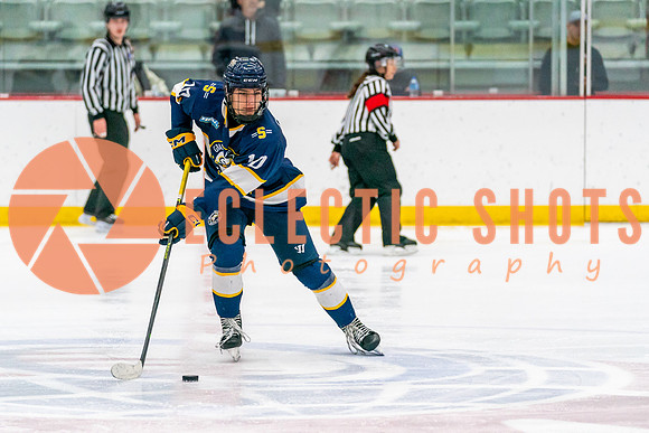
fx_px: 3444
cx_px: 314
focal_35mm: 191
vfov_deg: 7.2
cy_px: 234
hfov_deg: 10.8
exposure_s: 1/1250
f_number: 2.8
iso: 3200
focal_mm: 133
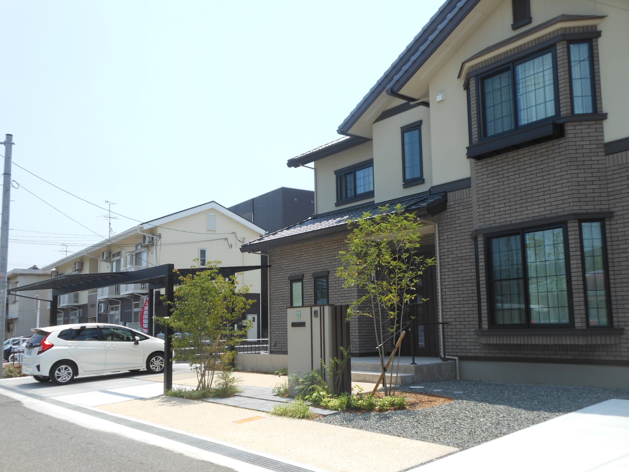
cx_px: 314
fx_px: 600
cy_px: 236
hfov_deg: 55.4
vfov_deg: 42.9
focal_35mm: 33
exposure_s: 1/500
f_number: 3.5
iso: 80
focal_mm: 6
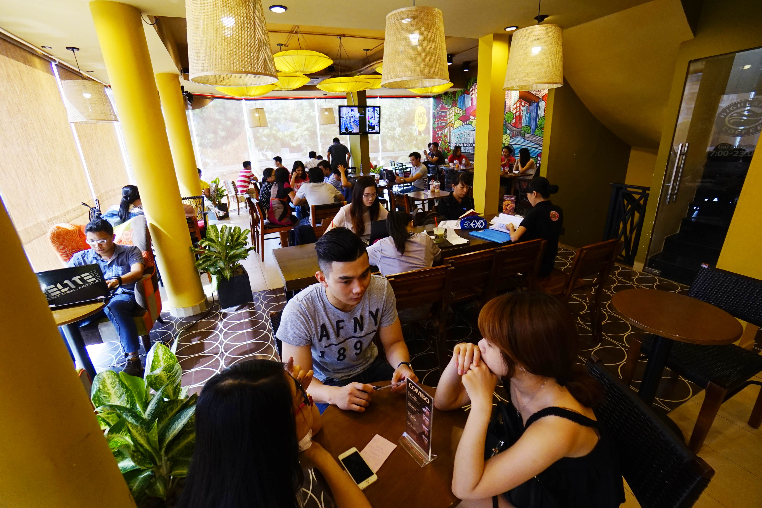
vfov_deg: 77.3
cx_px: 381
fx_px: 317
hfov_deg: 100.4
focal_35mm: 15
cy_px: 254
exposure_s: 1/200
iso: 1000
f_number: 4
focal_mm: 10
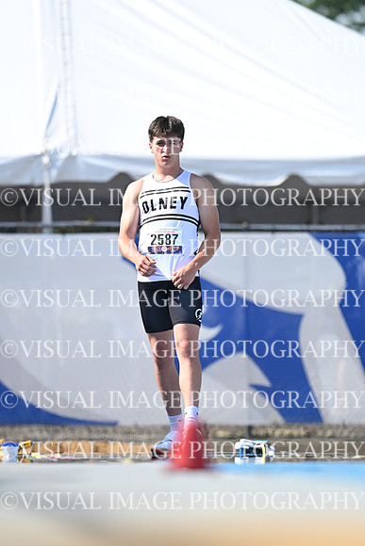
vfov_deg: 3.4
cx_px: 182
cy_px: 273
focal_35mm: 600
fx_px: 9119
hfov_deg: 2.3
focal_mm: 400
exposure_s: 1/4000
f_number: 4.5
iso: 800
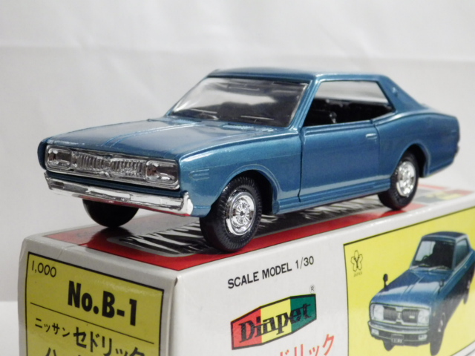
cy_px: 178
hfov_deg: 27.4
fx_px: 974
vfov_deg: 20.7
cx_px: 238
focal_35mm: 71
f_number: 4.2
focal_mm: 12.8
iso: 800
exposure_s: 1/60
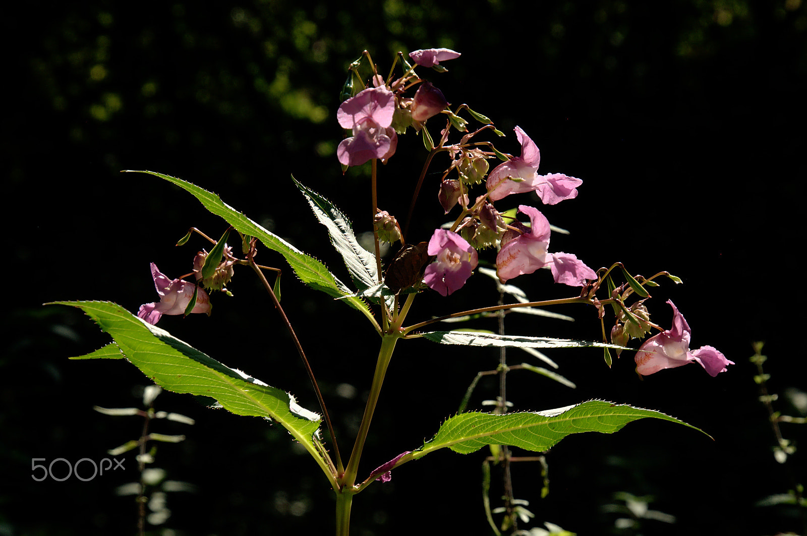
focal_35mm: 117
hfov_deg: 17.5
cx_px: 404
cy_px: 268
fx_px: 2620
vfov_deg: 11.7
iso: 200
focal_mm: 78
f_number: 10
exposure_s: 1/250
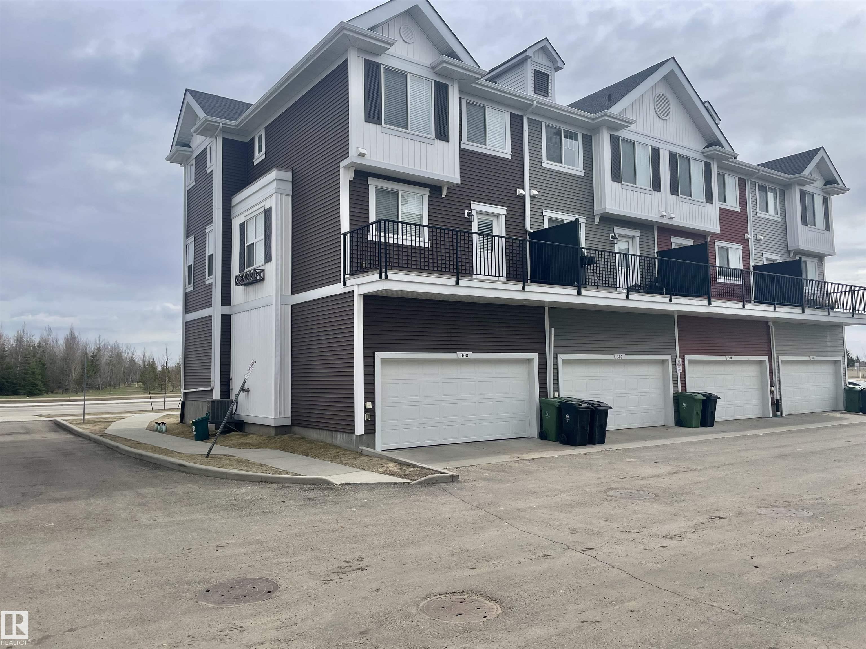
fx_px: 650
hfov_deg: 67.3
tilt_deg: +6.3
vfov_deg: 53.1
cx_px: 433
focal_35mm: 26
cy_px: 324
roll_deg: +1.3
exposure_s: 1/3731
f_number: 1.6
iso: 32
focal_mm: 4.2
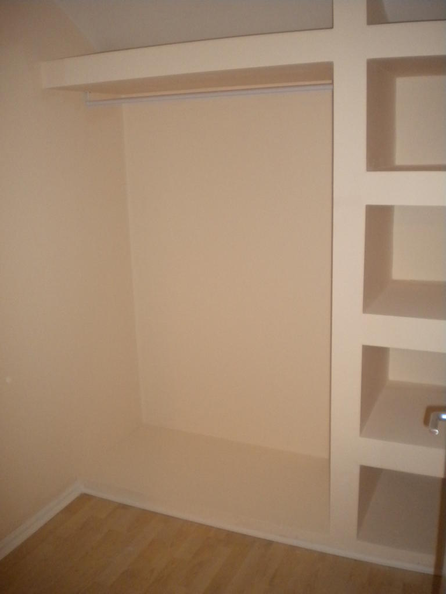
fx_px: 601
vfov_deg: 52.6
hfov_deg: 40.7
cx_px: 223
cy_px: 297
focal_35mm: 35
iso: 400
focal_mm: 6.3
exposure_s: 1/30
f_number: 3.1
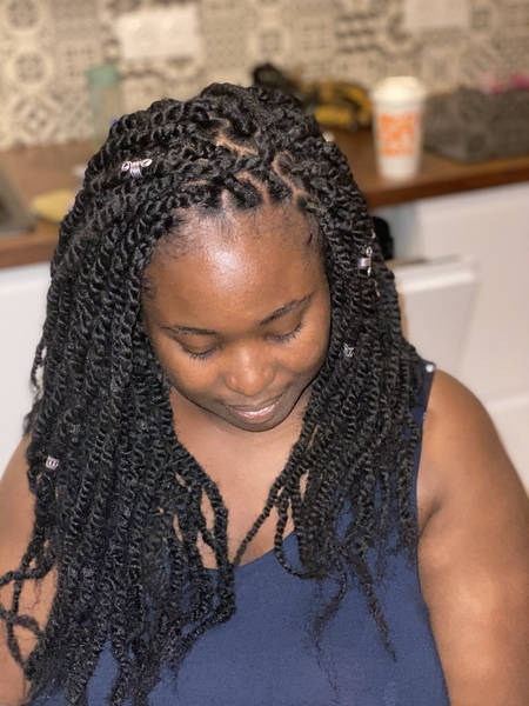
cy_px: 353
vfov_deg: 36.8
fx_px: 1060
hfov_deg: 28.0
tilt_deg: -23.6
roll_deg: +3.2
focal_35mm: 52
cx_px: 264
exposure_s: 1/34
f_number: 2
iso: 320
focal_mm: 6
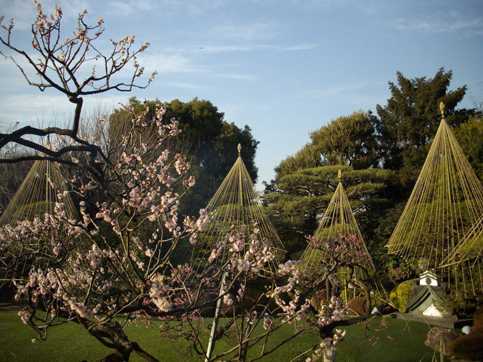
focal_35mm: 38
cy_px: 177
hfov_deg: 49.0
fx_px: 530
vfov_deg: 37.7
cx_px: 247
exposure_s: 1/160
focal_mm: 6.2
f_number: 5.6
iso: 80
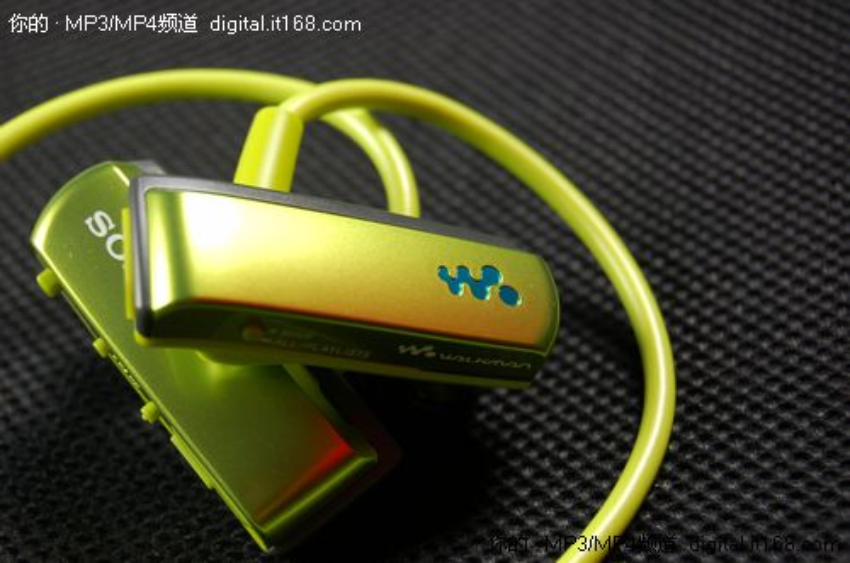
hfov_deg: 24.7
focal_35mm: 82
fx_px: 1944
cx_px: 425
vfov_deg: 16.5
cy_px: 282
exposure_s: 1/30
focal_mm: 55
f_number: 5.6
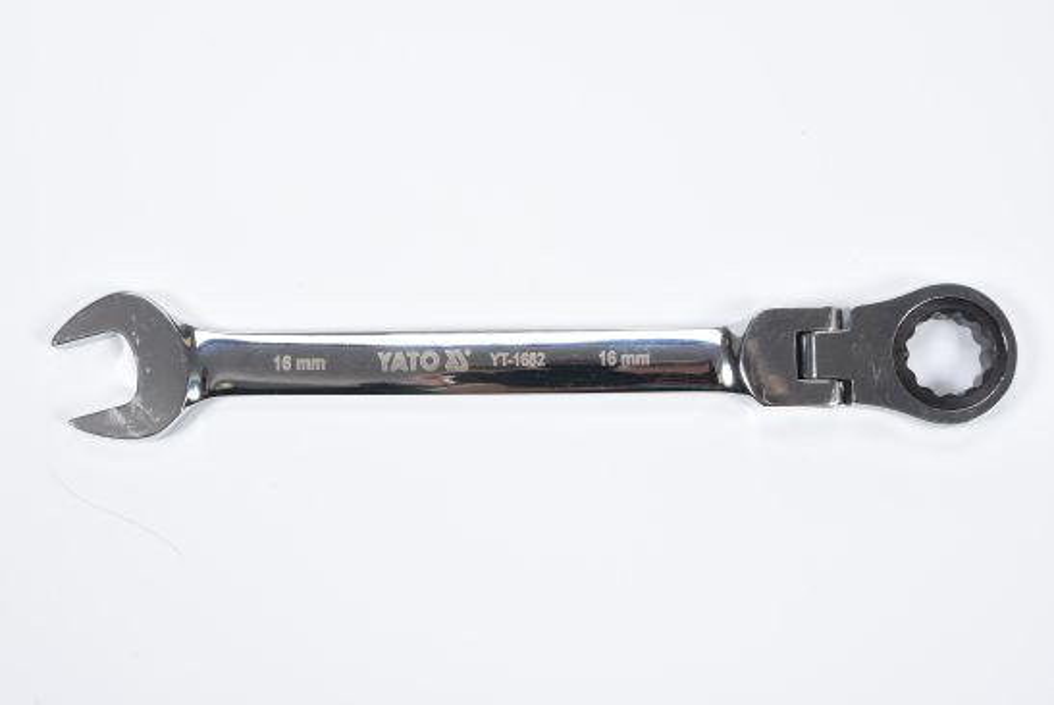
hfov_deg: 27.0
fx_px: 2198
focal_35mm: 75
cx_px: 527
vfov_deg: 18.2
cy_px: 352
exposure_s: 1/125
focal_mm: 50
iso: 250
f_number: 14
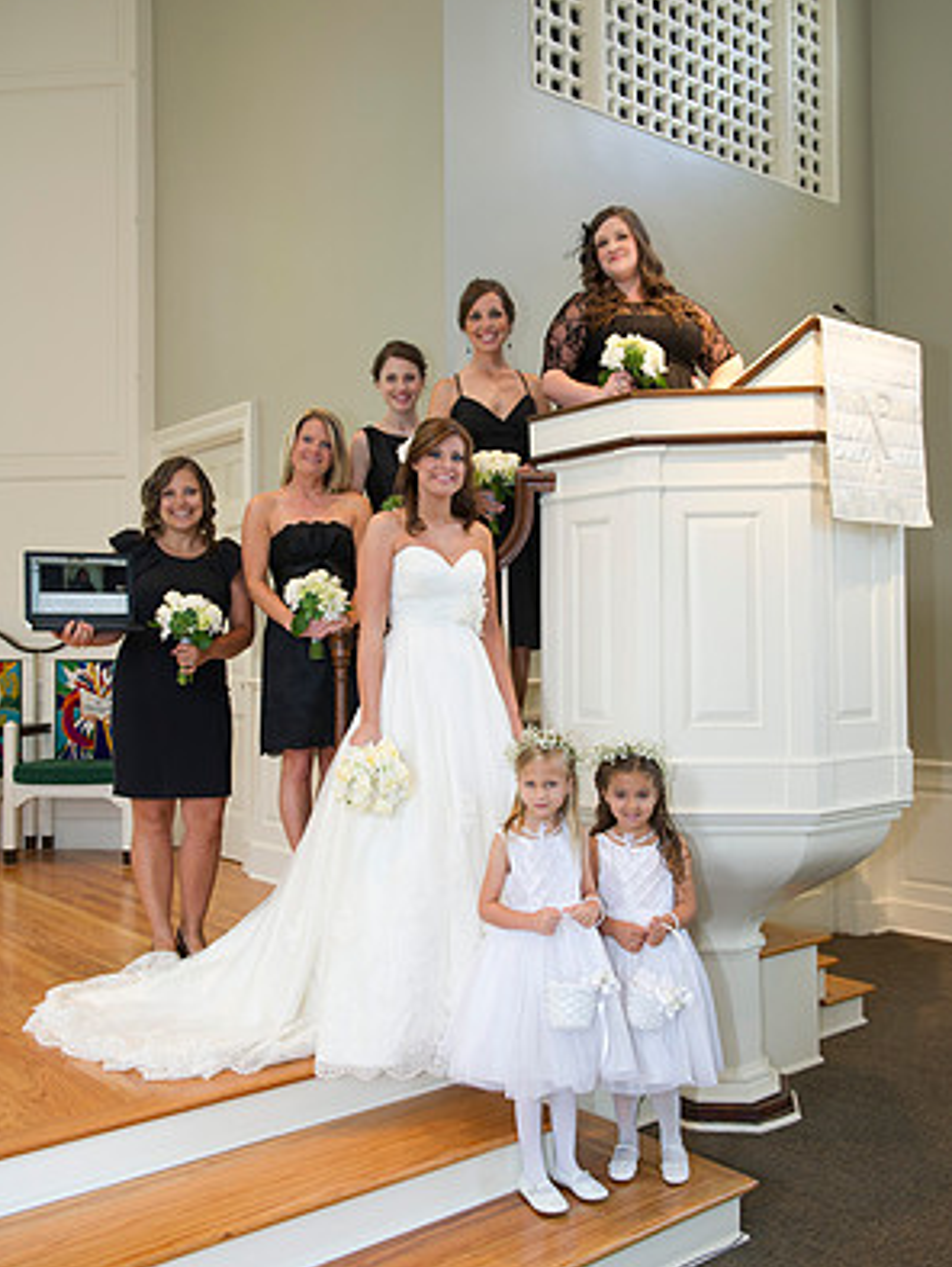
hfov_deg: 41.8
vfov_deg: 53.9
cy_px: 630
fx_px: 1245
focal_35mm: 34
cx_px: 478
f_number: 4
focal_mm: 31
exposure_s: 1/125
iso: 800
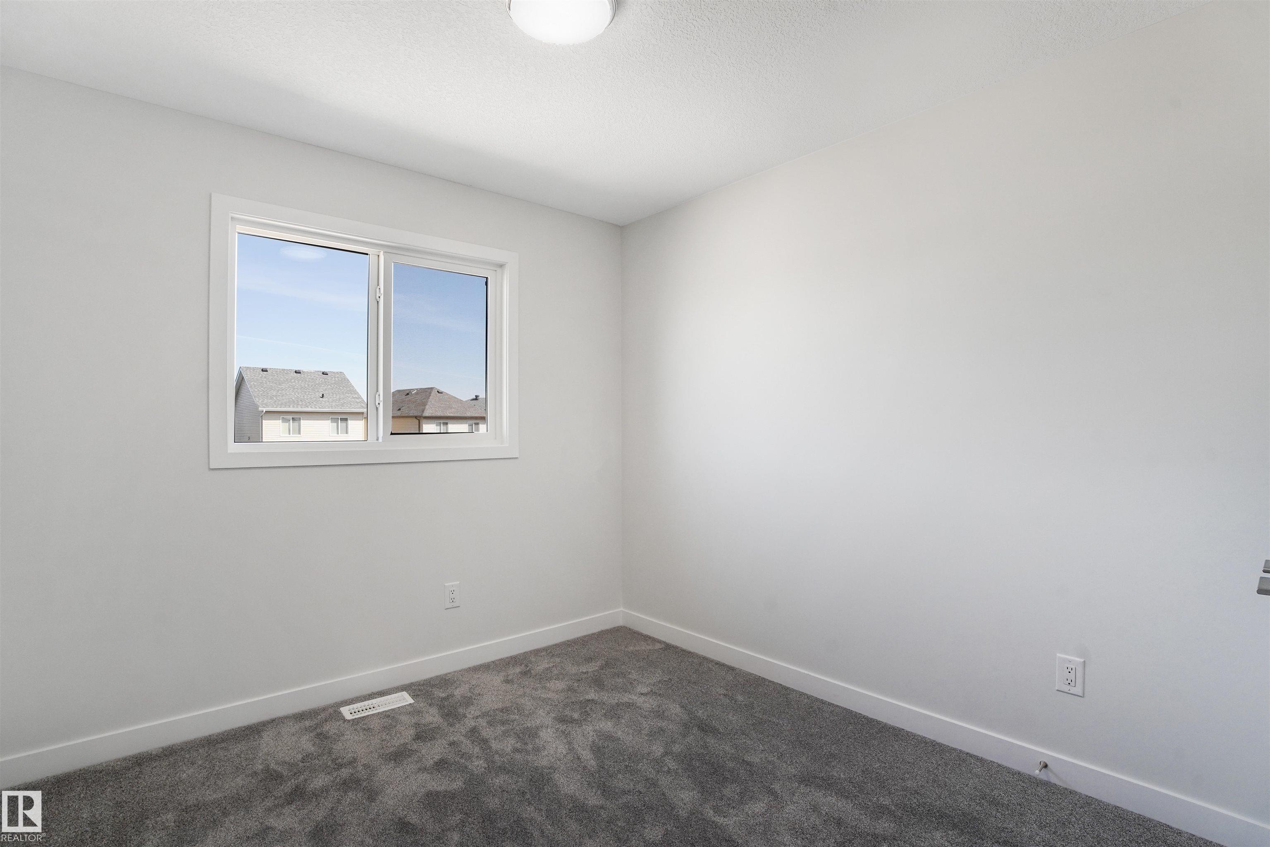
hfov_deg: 96.7
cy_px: 424
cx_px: 635
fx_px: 564
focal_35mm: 16
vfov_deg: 73.7
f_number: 8
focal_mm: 16
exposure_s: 1/60
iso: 400
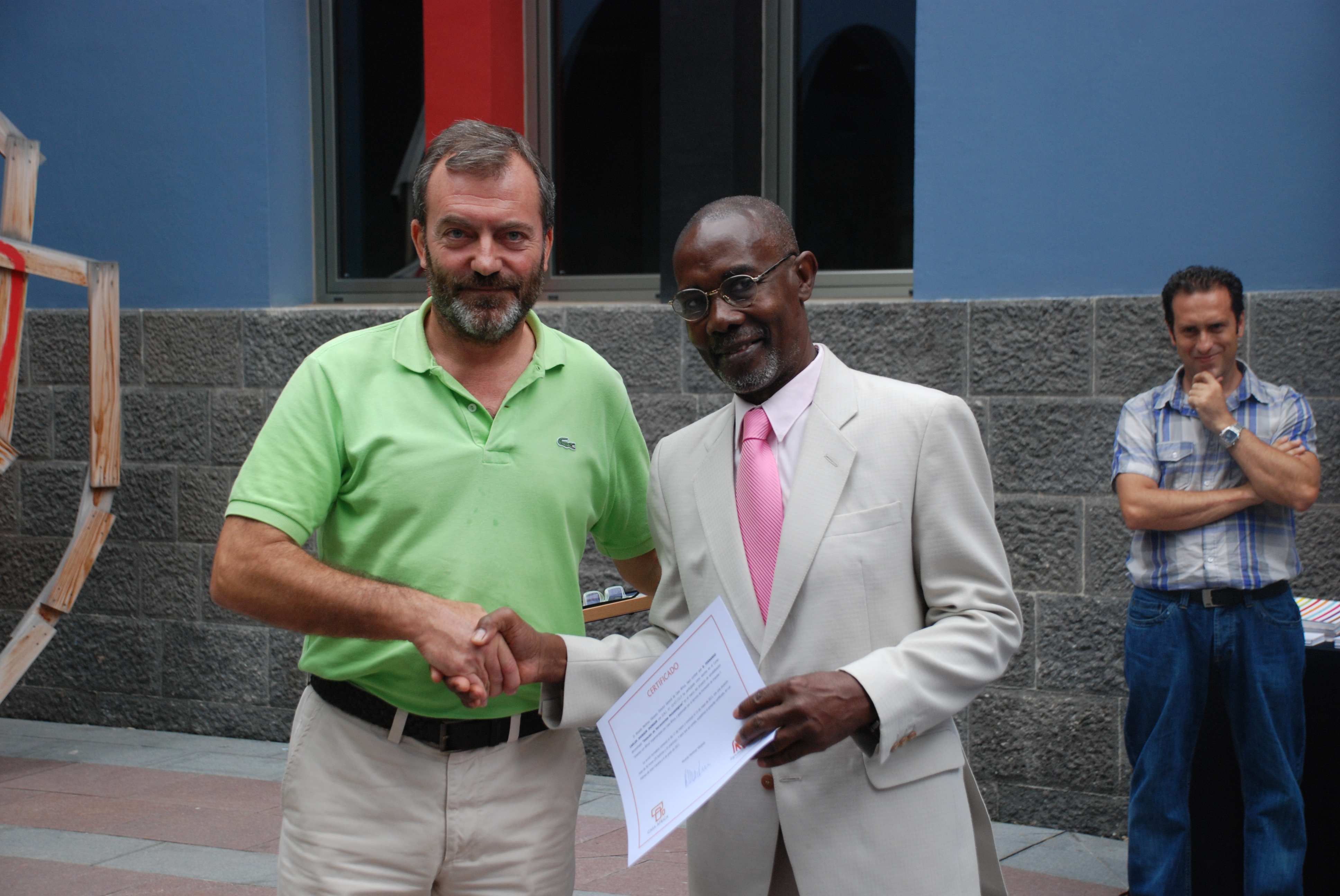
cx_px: 670
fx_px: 2236
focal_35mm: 60
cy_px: 448
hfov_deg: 33.4
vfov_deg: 22.7
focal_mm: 40
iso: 320
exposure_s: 1/500
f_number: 4.5
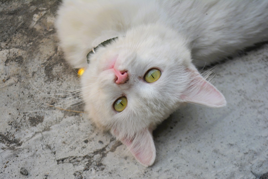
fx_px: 614
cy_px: 90
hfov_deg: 24.6
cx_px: 134
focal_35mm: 82
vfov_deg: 16.6
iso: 320
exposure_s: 1/250
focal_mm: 55
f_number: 5.6
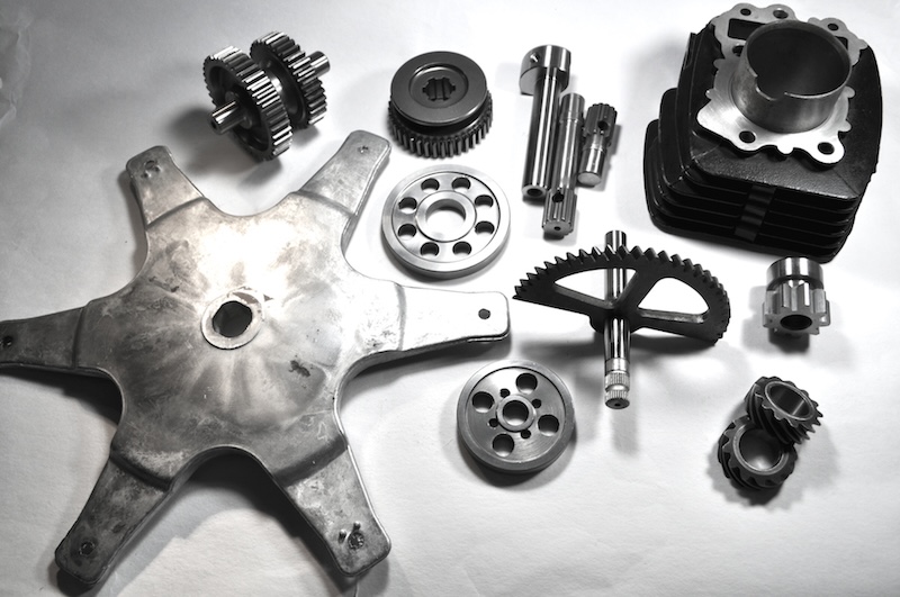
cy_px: 298
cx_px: 450
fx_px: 749
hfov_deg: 62.0
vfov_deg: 43.5
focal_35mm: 30
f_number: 6.7
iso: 200
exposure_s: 1/180
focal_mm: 20
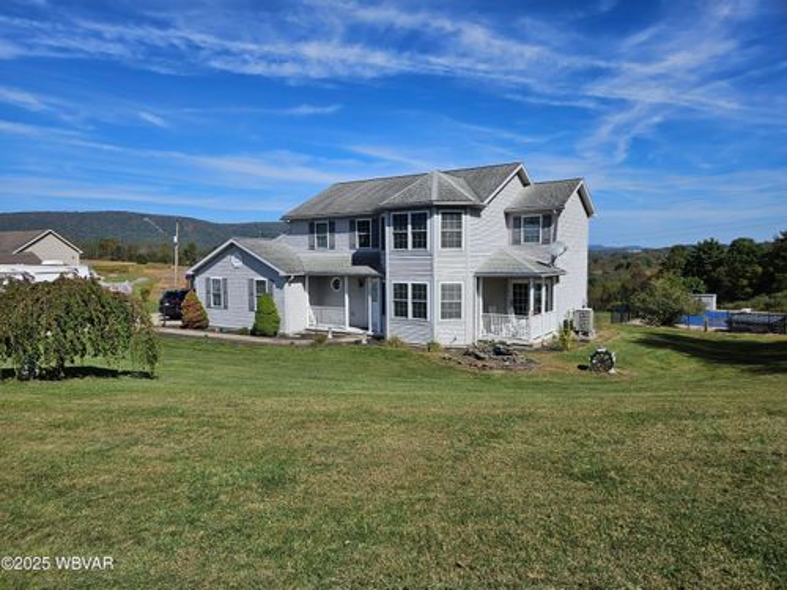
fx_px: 523
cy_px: 295
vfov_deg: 58.9
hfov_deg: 73.9
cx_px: 394
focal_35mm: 23
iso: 25
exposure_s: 1/3502
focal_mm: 5.4
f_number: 1.8
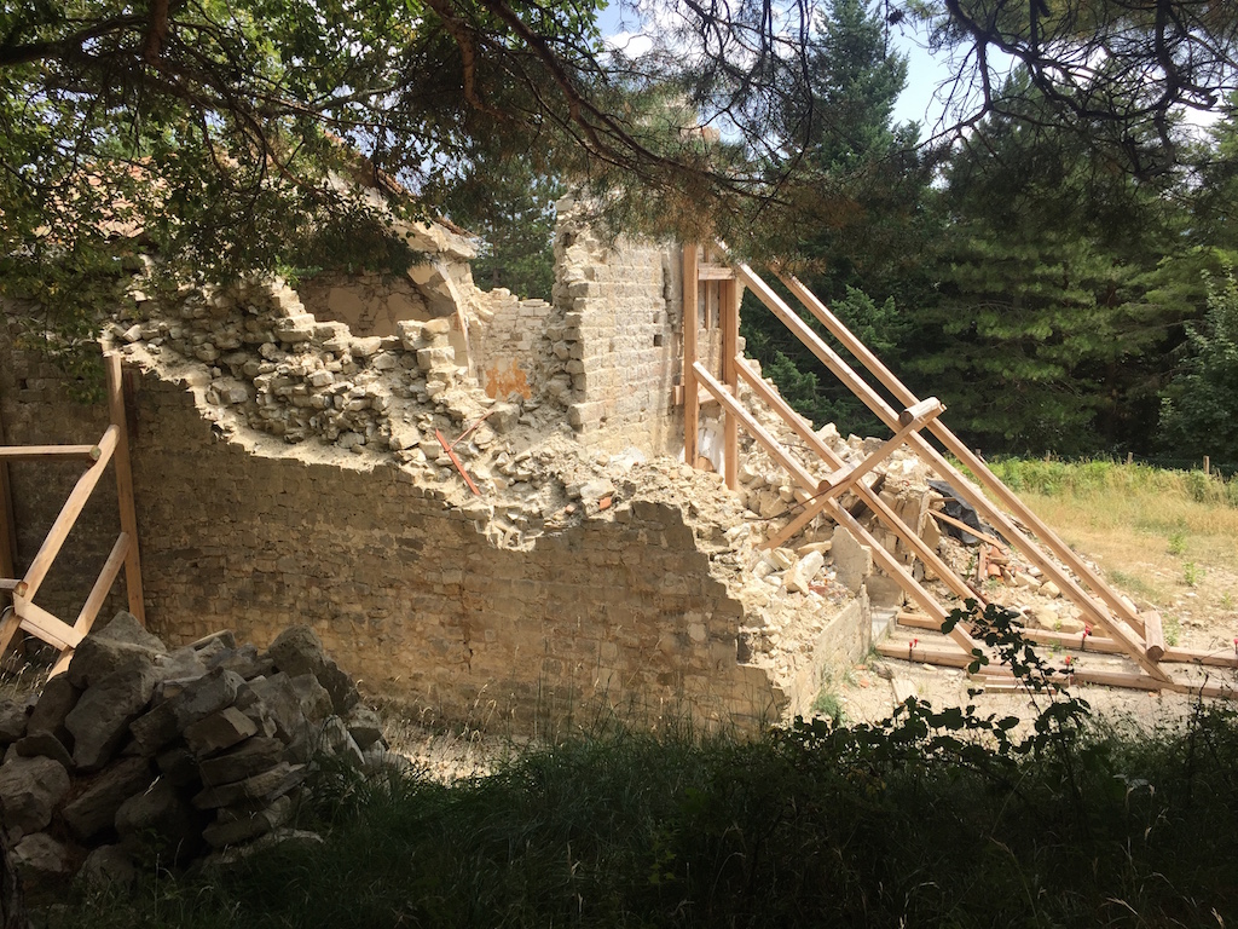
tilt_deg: -10.4
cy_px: 464
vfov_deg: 48.2
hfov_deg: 61.7
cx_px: 619
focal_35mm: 29
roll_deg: +1.2
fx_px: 1037
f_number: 2.2
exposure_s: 1/860
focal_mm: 4.15
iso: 32
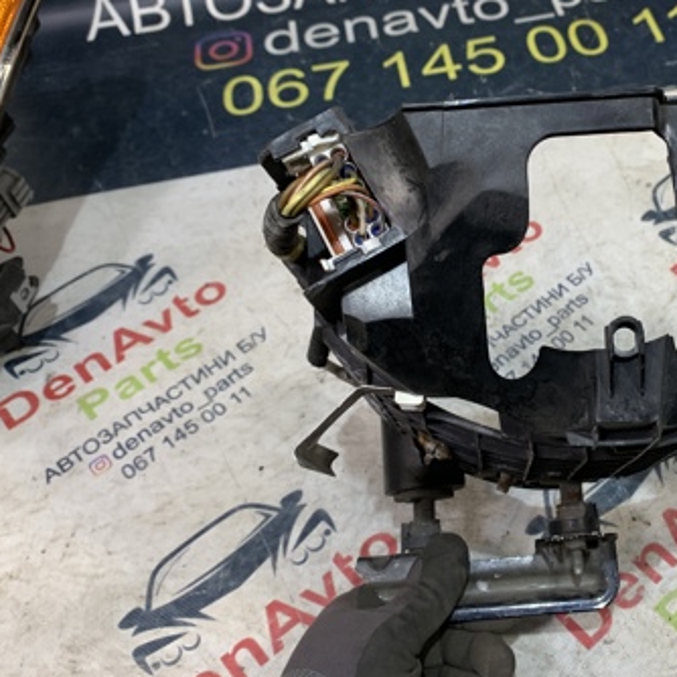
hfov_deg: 37.0
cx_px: 539
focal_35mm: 44
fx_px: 974
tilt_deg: -48.5
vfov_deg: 38.2
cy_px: 271
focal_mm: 4.25
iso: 50
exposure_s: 1/50
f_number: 1.8
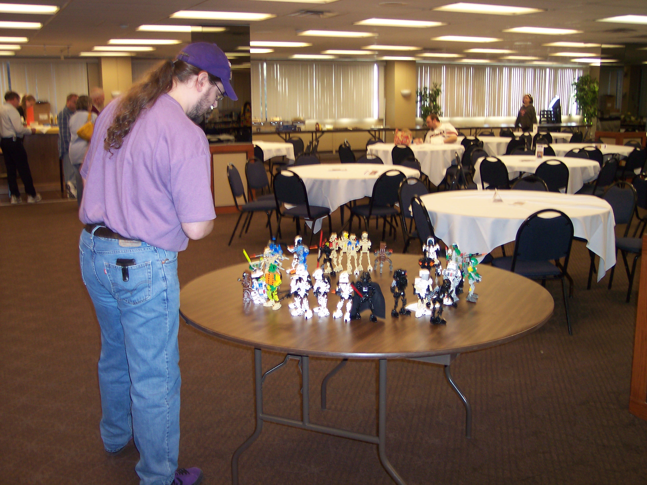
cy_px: 242
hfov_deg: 49.0
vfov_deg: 37.7
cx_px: 324
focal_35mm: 38
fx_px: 710
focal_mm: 8
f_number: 2.8
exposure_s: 1/30
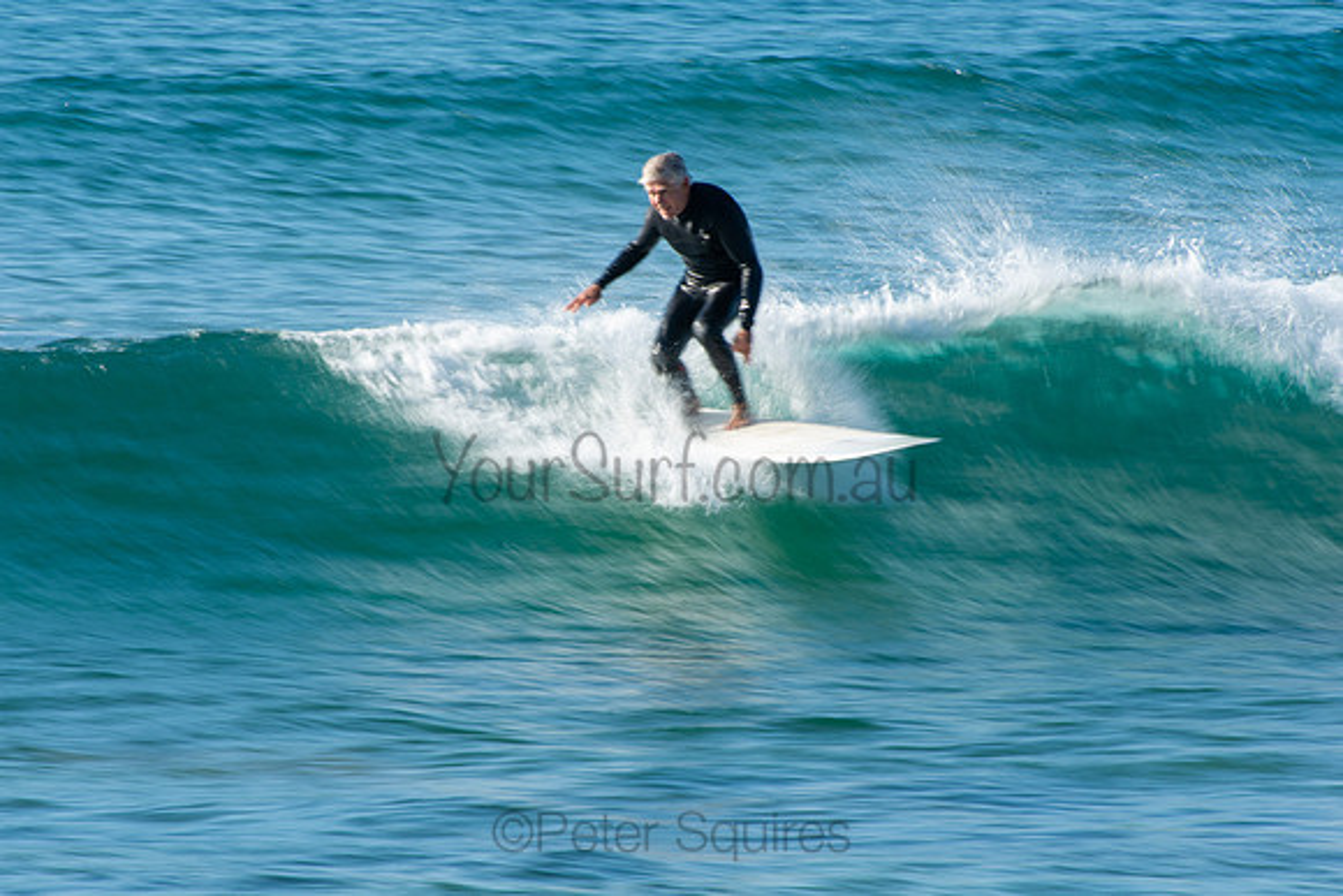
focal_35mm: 600
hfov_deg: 3.4
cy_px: 448
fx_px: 22388
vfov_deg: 2.3
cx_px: 672
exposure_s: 1/20
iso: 100
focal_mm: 400
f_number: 22
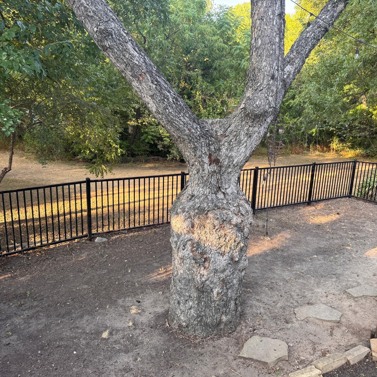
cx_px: 210
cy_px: 192
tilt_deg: -15.9
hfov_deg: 55.5
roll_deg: -3.2
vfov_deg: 55.6
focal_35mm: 29
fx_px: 357
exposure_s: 1/121
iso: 64
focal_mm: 6.76
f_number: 1.78
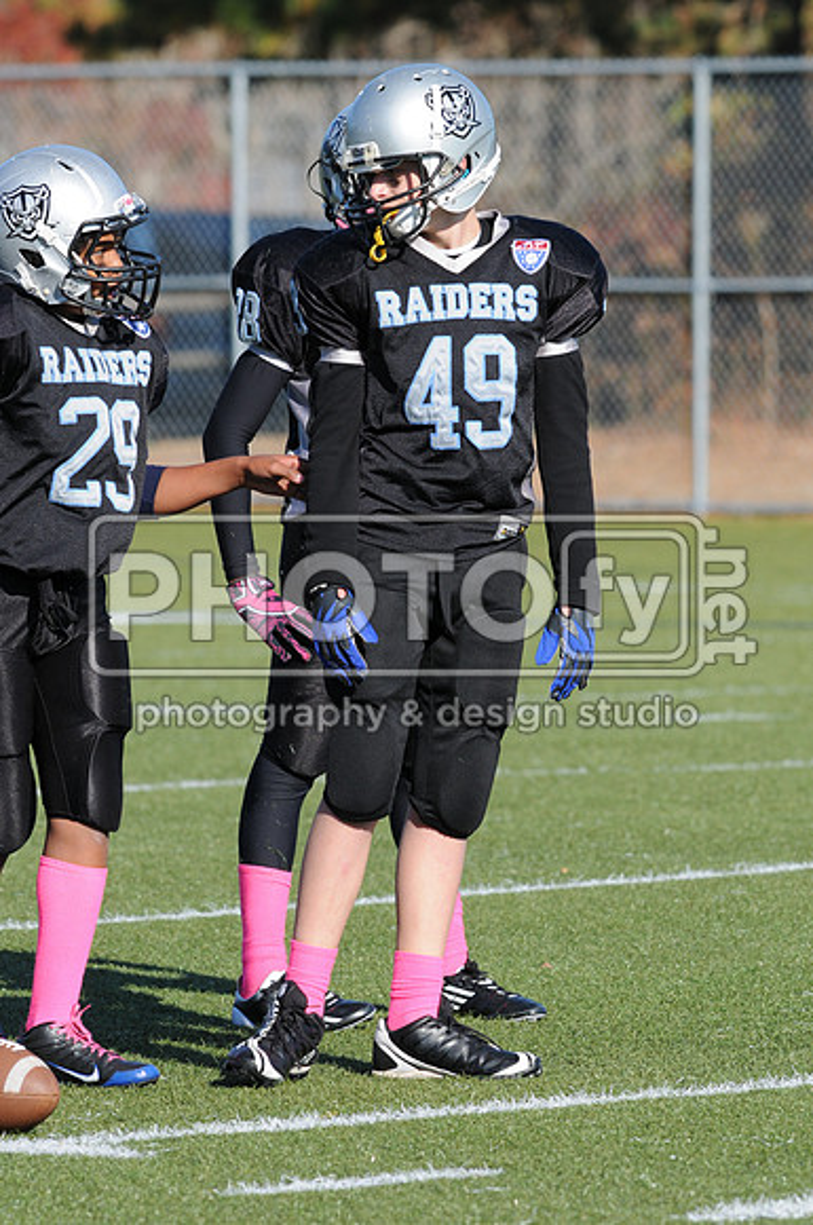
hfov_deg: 3.0
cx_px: 406
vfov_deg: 4.6
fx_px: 15288
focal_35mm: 450
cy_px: 612
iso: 200
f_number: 7.1
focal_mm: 300
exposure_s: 1/500
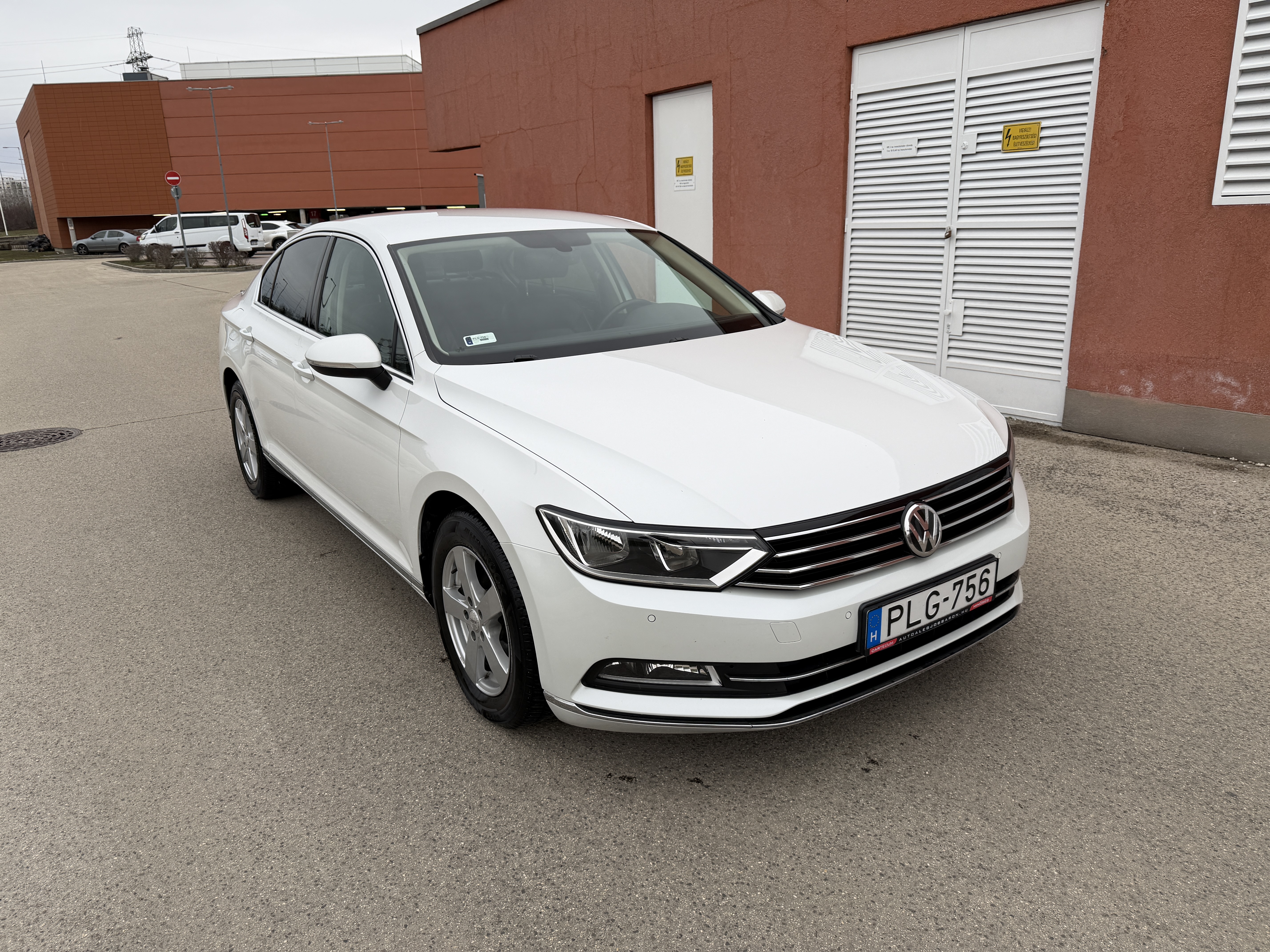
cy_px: 476
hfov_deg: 71.6
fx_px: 881
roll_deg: +1.4
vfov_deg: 56.8
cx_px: 635
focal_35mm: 24
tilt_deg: -15.6
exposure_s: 1/332
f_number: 1.78
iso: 80
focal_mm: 6.76
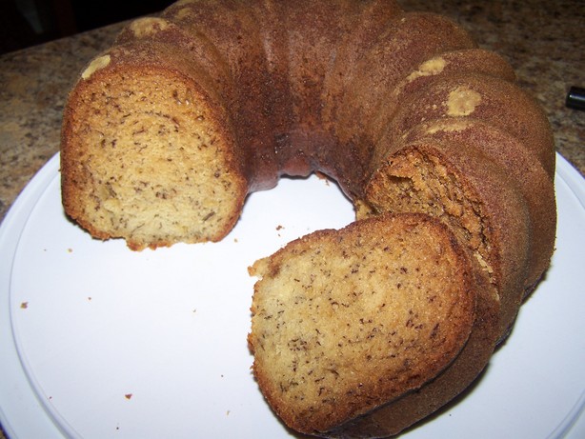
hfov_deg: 49.0
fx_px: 642
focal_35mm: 38
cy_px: 220
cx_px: 292
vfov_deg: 37.7
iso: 80
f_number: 2.8
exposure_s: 1/60
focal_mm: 6.3
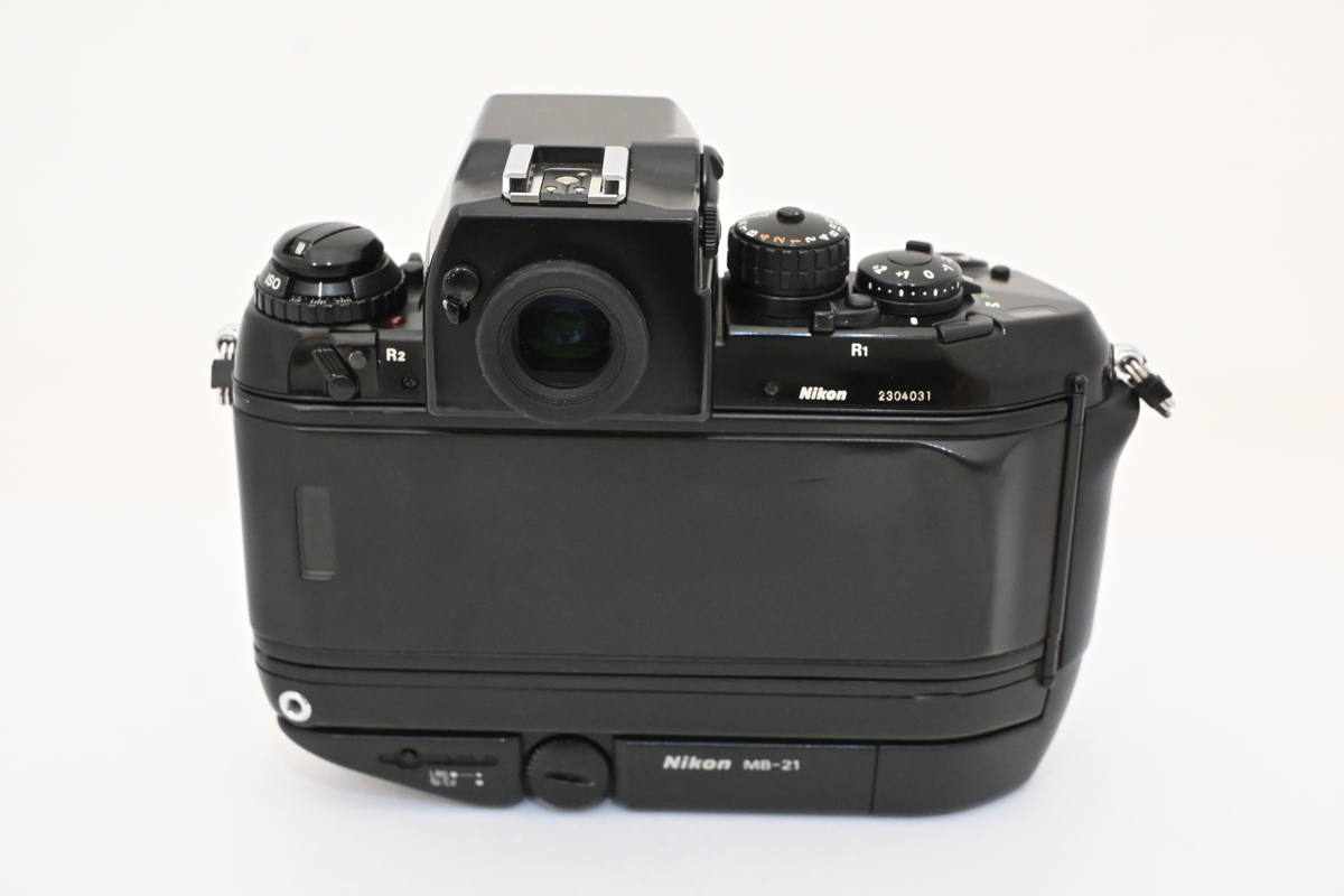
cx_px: 672
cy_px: 448
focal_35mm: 54
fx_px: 2016
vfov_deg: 25.1
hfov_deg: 36.9
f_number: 7.1
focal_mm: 36
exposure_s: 1/160
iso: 3600
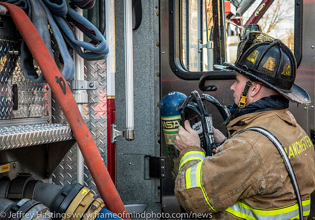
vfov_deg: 13.8
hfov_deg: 19.7
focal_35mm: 102
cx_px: 184
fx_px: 907
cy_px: 116
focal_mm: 58
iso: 1000
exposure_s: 1/125
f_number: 8
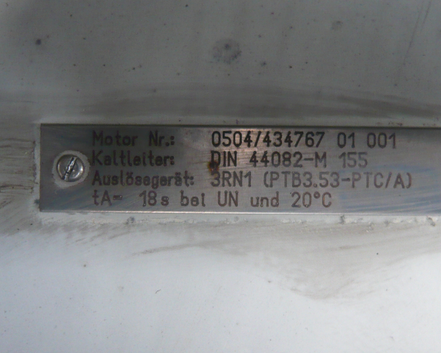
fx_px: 692
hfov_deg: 35.3
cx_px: 261
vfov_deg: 28.6
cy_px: 177
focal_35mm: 53
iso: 200
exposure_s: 1/8
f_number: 2.9
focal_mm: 4.9
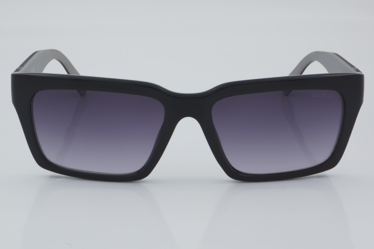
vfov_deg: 16.6
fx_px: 857
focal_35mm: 82
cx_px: 187
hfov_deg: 24.6
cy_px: 124
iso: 100
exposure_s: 1/4
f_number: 32
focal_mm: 55
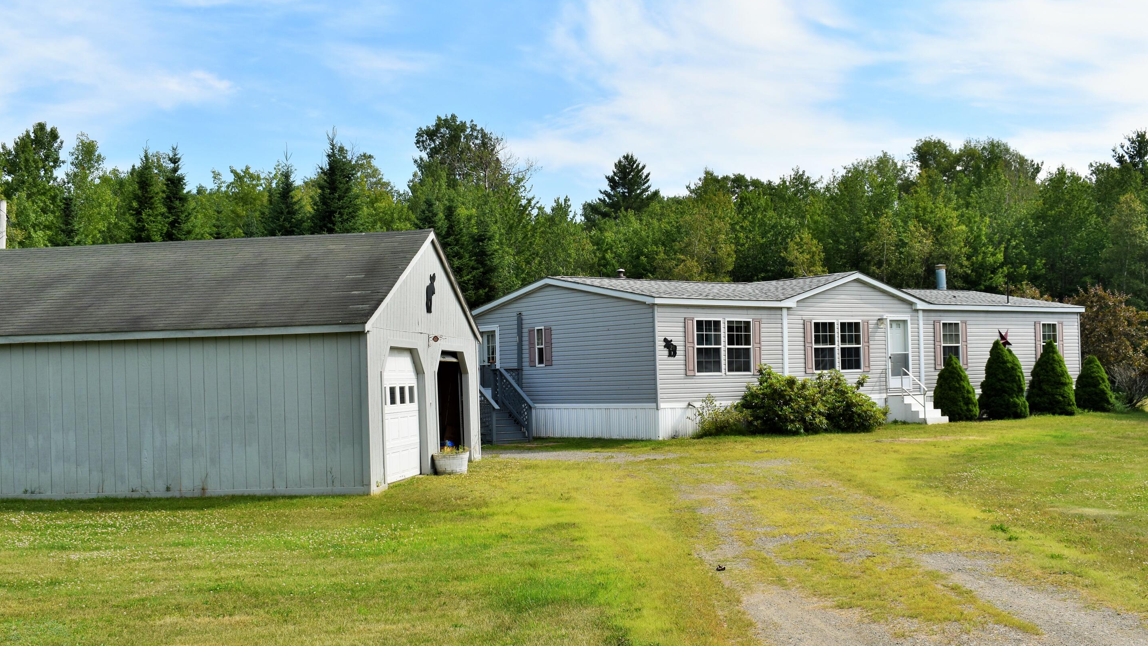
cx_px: 569
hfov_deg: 45.9
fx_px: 1356
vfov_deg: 26.8
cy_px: 371
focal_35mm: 45
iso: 200
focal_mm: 27
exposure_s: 1/400
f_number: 10
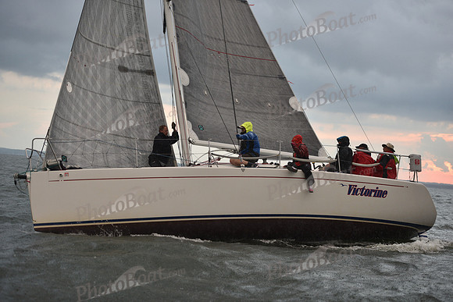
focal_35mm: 70
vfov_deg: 19.5
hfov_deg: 28.8
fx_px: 881
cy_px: 151
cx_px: 226
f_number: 2.8
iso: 400
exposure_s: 1/500
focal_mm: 70
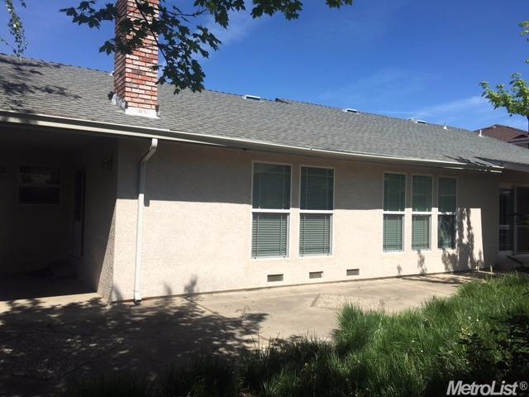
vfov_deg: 48.2
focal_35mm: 29
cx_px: 264
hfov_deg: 61.7
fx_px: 443
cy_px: 198
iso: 25
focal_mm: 4.15
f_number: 2.2
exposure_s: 1/2747
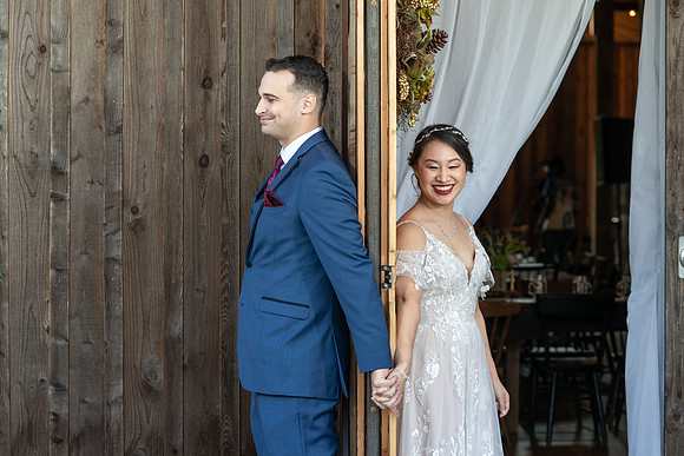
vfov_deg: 14.7
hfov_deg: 21.9
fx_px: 1769
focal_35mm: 93
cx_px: 329
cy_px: 221
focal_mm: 89
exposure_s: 1/200
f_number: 4
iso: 250
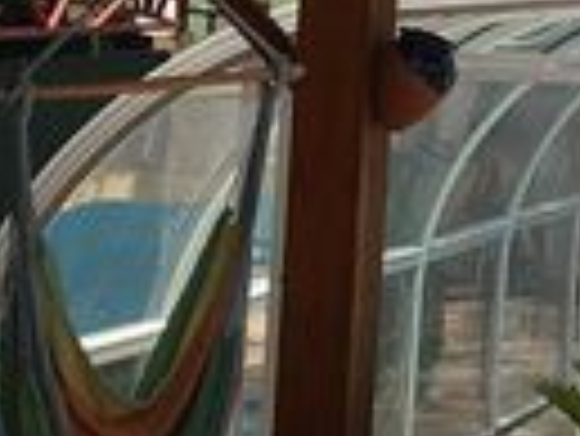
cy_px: -351
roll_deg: -1.0
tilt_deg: +6.1
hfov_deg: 7.9
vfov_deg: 6.5
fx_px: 3773
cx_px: 1556
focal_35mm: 225
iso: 25
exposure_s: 1/1166
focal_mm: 4.15
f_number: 2.2
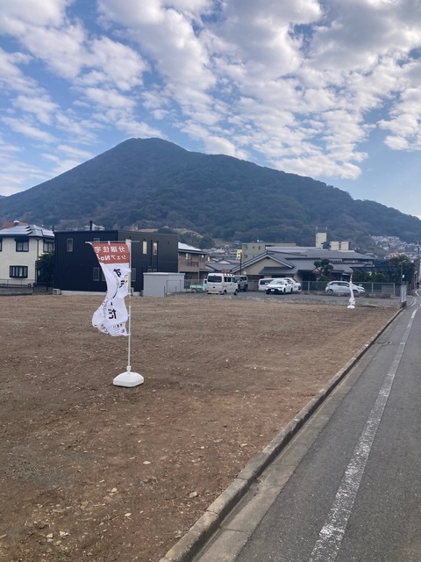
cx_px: 210
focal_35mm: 28
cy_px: 281
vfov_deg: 63.4
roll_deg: +2.9
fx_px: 454
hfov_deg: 49.7
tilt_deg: -0.9
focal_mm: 3.99
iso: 20
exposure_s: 1/1869
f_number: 1.8
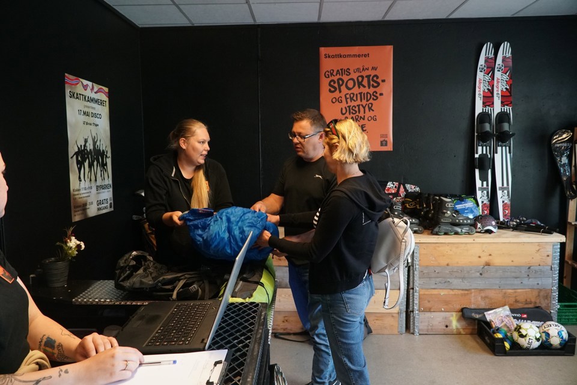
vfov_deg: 47.9
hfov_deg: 67.4
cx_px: 288
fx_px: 433
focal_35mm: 27
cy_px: 192
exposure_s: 1/100
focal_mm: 18
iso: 2000
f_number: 5
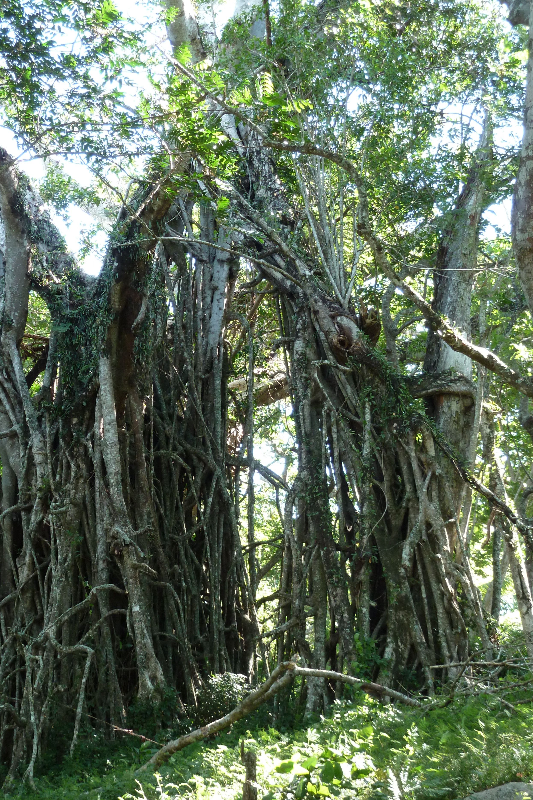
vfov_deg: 34.5
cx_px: 218
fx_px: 1288
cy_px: 421
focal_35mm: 58
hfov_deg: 23.4
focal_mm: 8.5
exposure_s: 1/40
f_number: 3.8
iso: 160
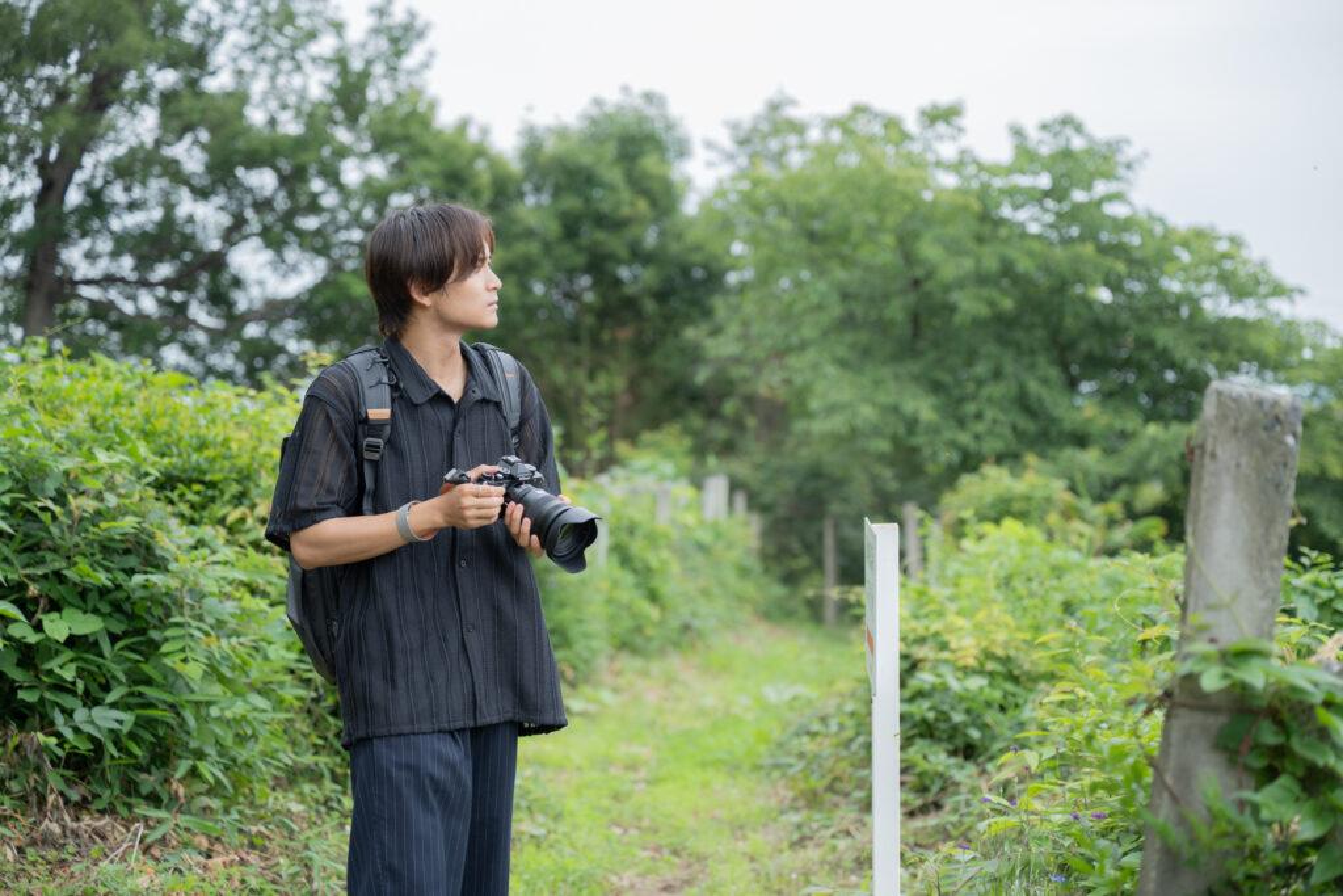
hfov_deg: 28.8
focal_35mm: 70
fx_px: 2612
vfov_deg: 19.5
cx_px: 672
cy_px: 448
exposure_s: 1/500
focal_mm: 70
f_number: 2.8
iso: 100
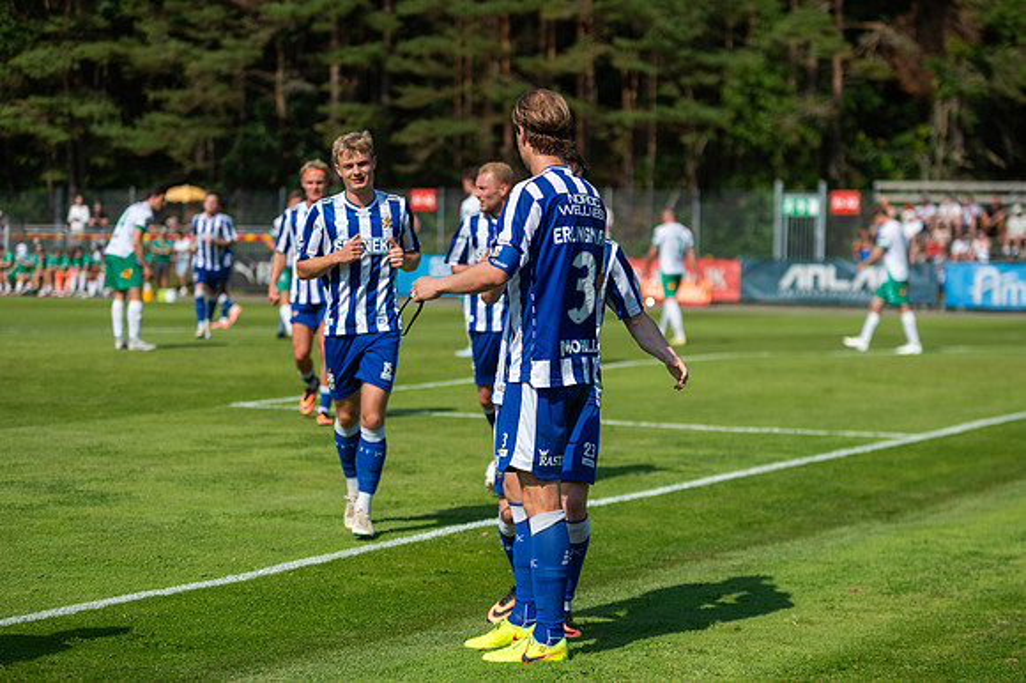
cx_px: 513
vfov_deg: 13.0
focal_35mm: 105
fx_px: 3002
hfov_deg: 19.4
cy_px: 342
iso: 100
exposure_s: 1/2000
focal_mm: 105
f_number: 3.2
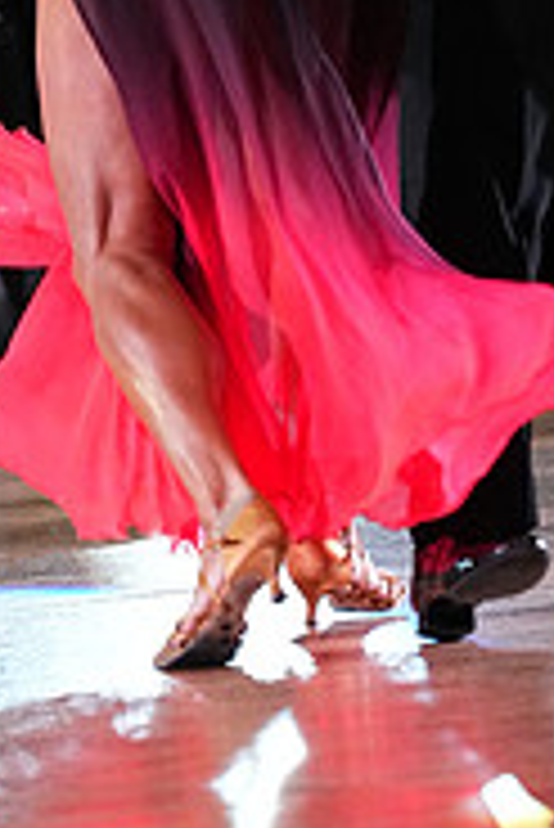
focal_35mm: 630
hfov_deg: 2.2
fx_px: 14514
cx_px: 232
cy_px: -261
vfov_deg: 3.3
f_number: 4.5
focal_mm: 200
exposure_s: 1/400
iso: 6400
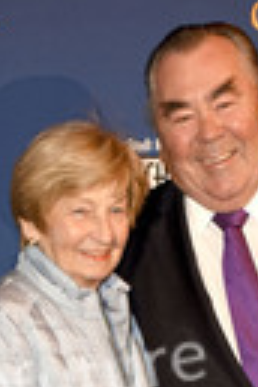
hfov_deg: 12.2
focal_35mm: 112
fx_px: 1204
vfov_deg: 16.7
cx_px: 150
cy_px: 564
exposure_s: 1/160
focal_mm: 24
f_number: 6.3
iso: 640
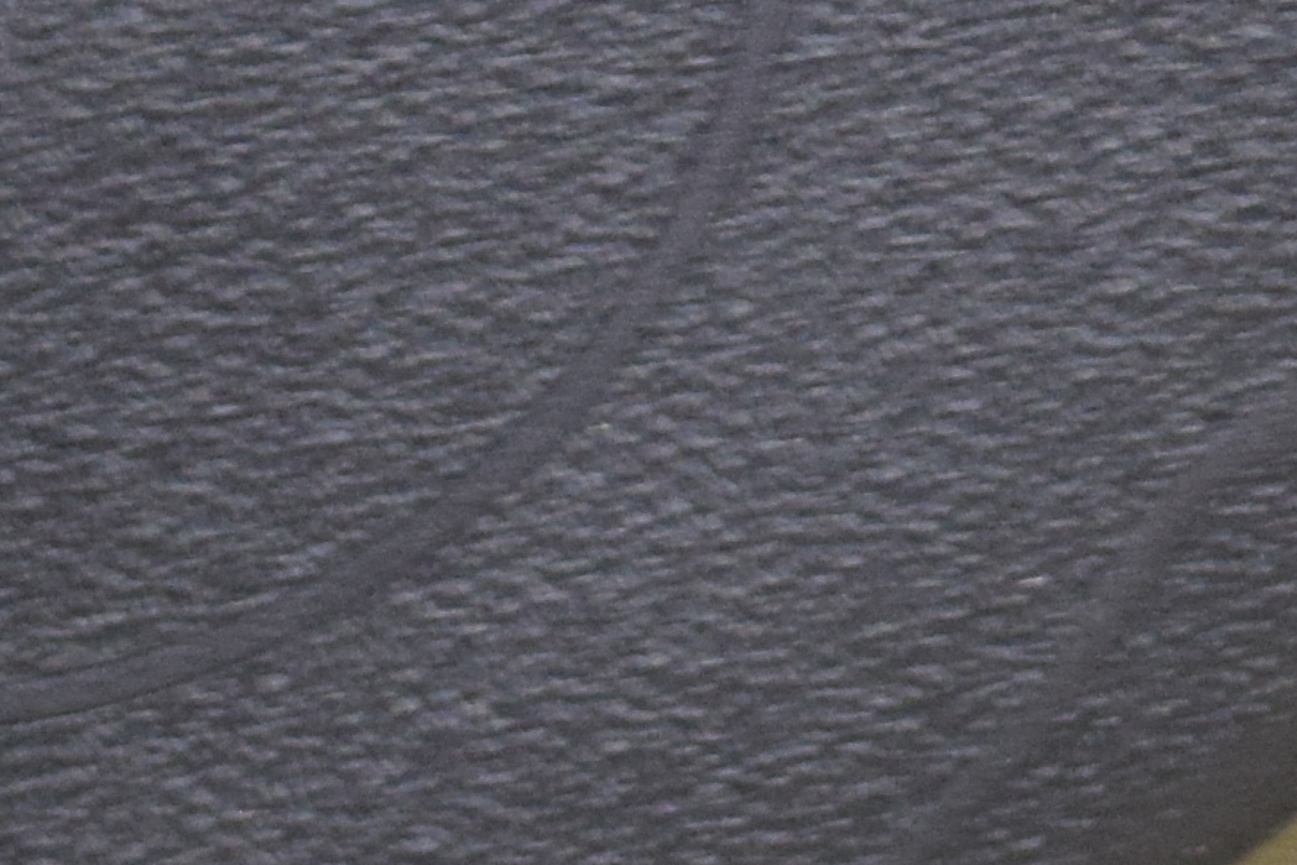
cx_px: 1986
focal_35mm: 325
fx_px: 11710
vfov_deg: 4.2
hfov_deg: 6.3
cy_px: 45
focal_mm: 32
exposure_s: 1/160
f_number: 4.8
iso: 1000
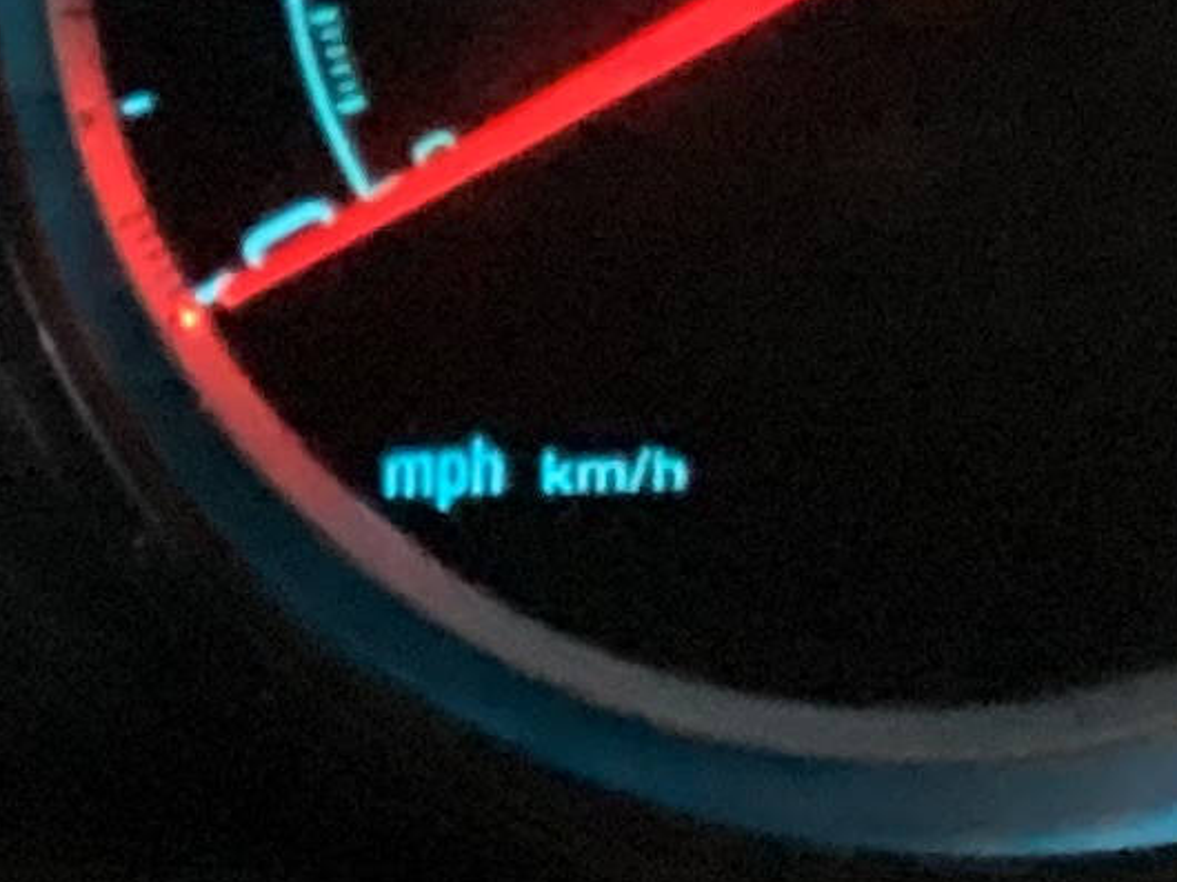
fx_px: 6491
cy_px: 7
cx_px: -888
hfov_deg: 9.9
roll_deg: +0.2
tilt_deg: -23.4
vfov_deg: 7.7
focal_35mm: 191
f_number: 2.4
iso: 640
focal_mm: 3.3
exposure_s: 1/17
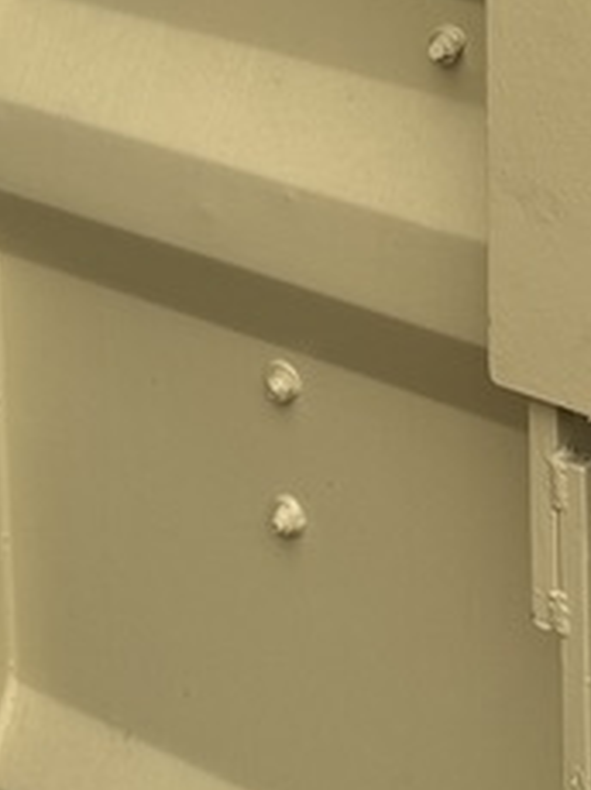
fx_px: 2440
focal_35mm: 107
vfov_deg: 17.1
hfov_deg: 13.7
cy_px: -292
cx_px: 536
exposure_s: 1/2252
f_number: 1.78
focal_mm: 6.76
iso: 80
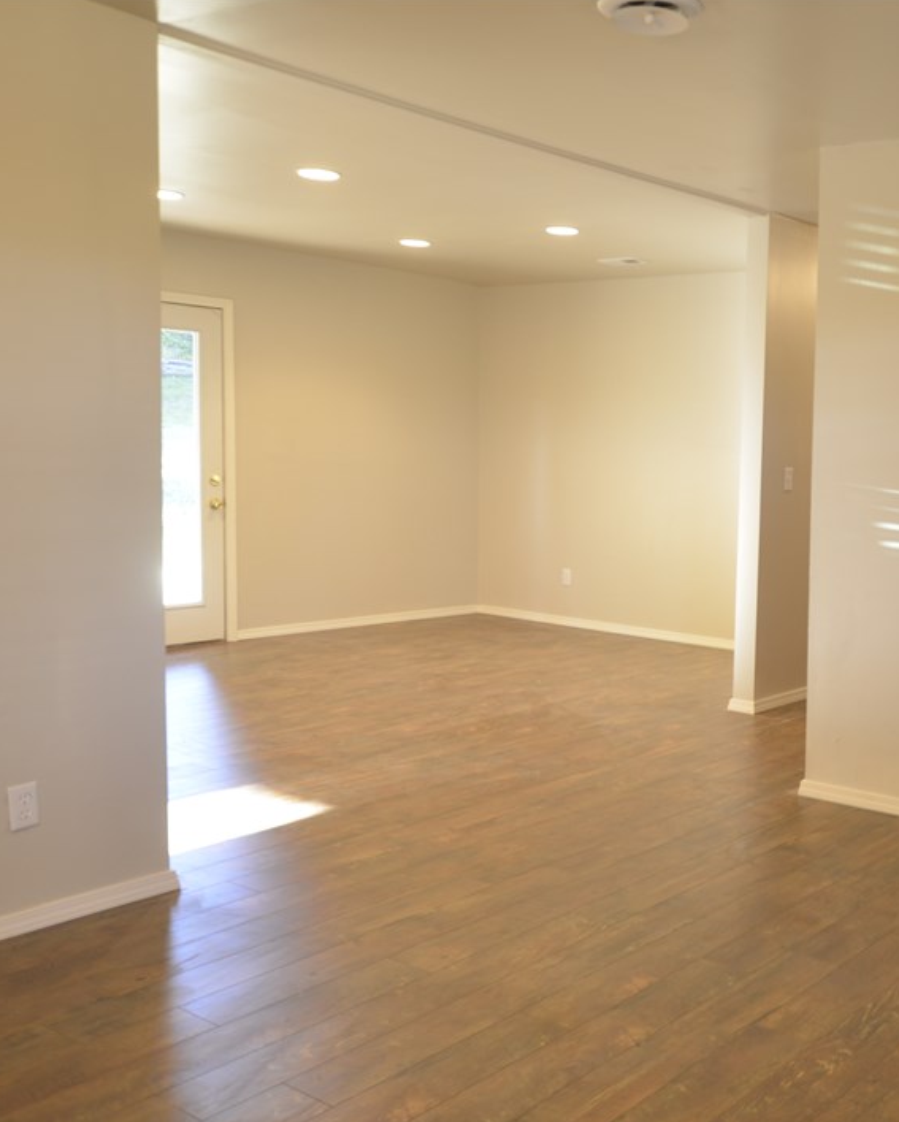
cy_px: 567
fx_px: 1220
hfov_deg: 38.1
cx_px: 782
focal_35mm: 37
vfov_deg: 49.4
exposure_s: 1/10
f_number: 3.5
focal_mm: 17
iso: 250
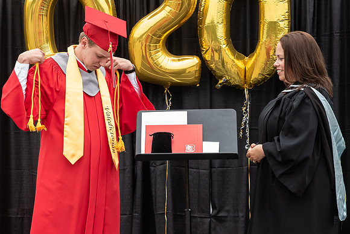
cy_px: 168
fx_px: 1063
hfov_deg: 18.6
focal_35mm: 109
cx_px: 108
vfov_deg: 12.5
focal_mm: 60
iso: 500
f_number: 5
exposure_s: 1/320
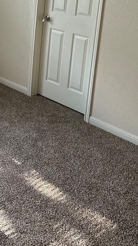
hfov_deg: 18.5
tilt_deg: -16.5
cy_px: 53
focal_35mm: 59
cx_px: -57
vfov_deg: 34.5
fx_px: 384
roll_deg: -0.5
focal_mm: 6.86
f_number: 1.78
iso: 160
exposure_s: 1/120
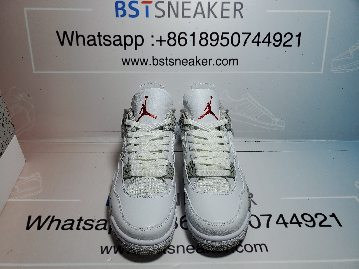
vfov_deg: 53.1
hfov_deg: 67.3
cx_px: 180
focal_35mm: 26
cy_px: 134
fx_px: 270
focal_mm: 4.3
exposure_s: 1/431
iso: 50
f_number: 2.4
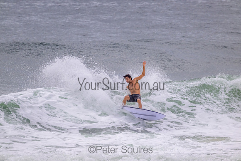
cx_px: 120
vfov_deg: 1.7
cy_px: 80
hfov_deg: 2.6
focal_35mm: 800
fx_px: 5357
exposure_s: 1/2000
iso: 1400
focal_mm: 800
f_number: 11
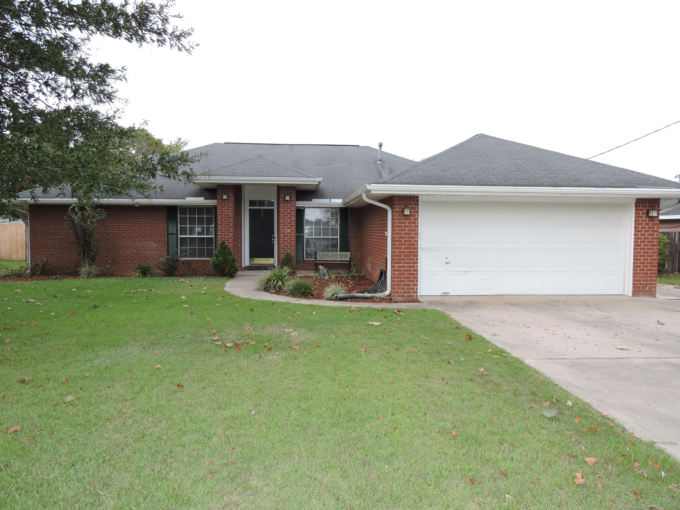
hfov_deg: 71.6
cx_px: 340
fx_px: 471
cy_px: 255
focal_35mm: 24
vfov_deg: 56.8
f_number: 3.3
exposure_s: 1/400
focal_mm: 4.3
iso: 200
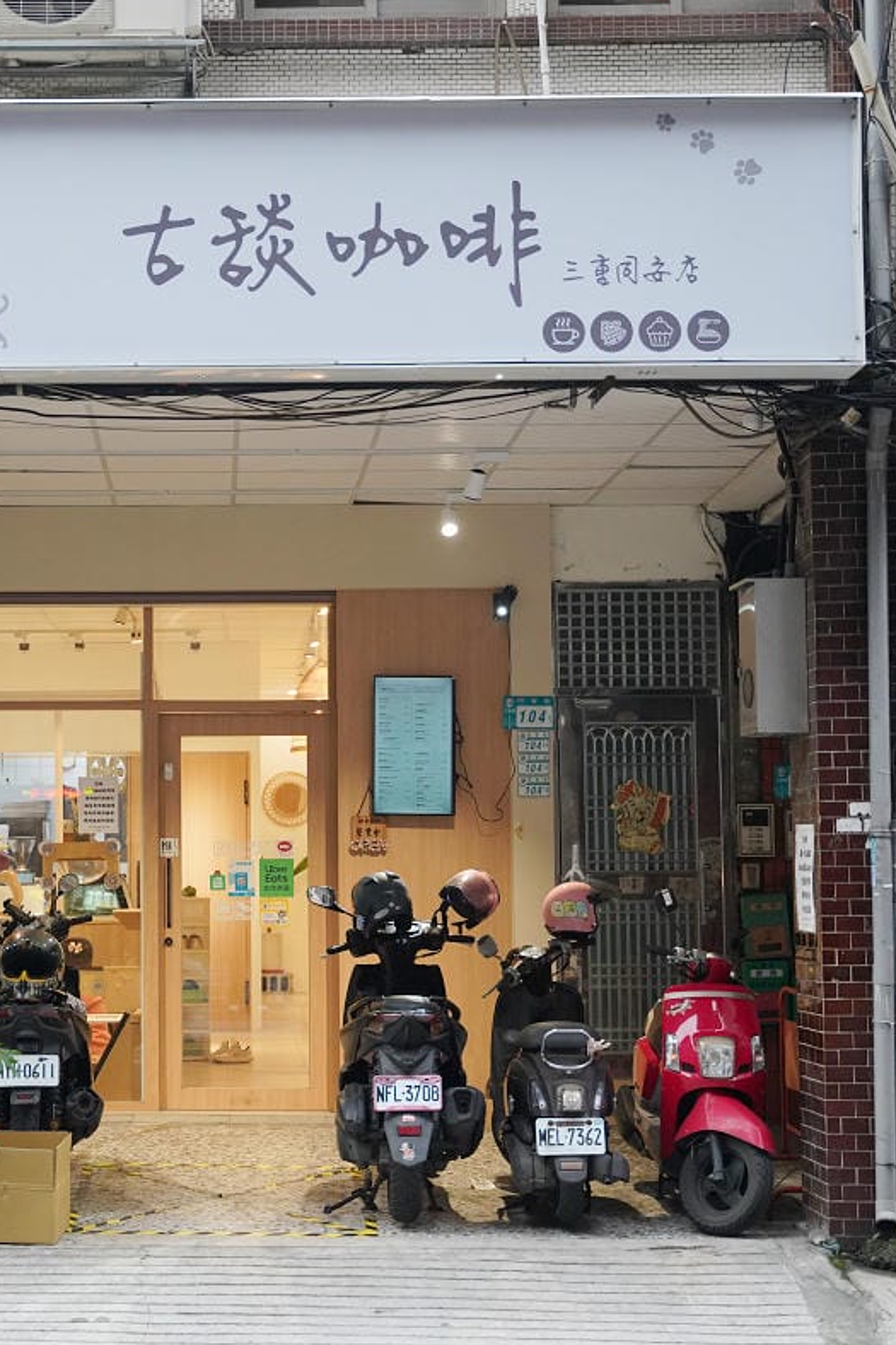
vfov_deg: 30.1
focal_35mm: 67
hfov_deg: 20.1
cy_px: 667
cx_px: 195
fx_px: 2502
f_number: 2.8
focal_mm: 44
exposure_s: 1/160
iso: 1600
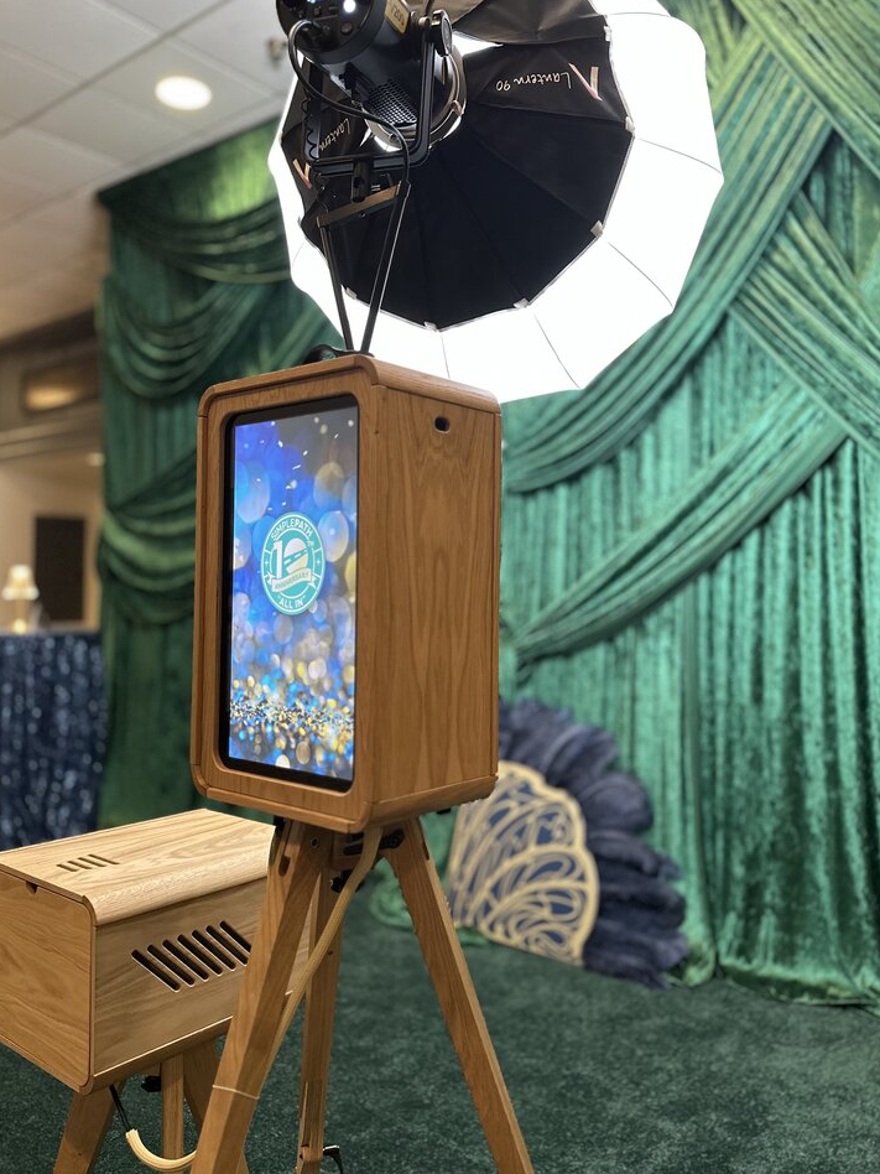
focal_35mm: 27
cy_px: 564
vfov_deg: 65.3
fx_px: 915
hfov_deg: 51.3
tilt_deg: +2.0
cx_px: 469
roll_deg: -0.6
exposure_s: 1/60
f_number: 1.78
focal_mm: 6.86
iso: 640
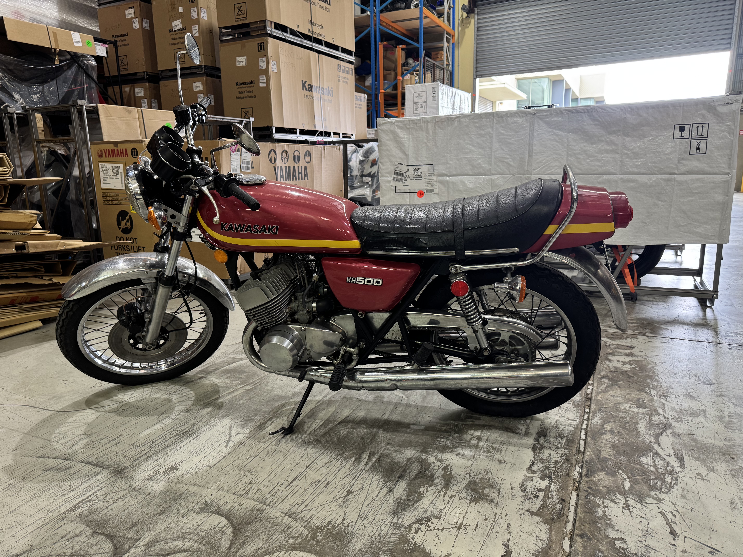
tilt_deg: -12.3
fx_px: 515
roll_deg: +0.9
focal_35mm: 24
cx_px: 372
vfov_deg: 56.8
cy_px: 278
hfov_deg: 71.6
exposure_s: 1/100
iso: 200
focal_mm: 6.76
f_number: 1.78
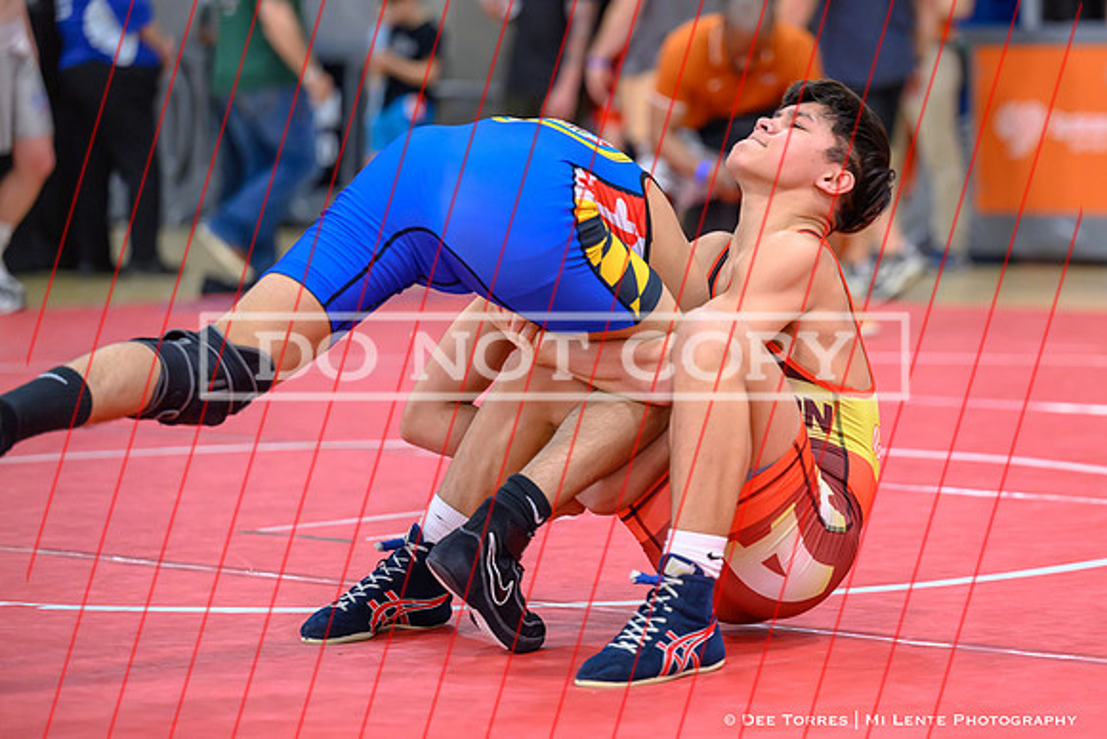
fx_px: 4338
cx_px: 677
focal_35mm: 141
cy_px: 370
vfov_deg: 9.7
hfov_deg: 14.5
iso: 3200
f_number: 2.8
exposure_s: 1/800
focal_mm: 115
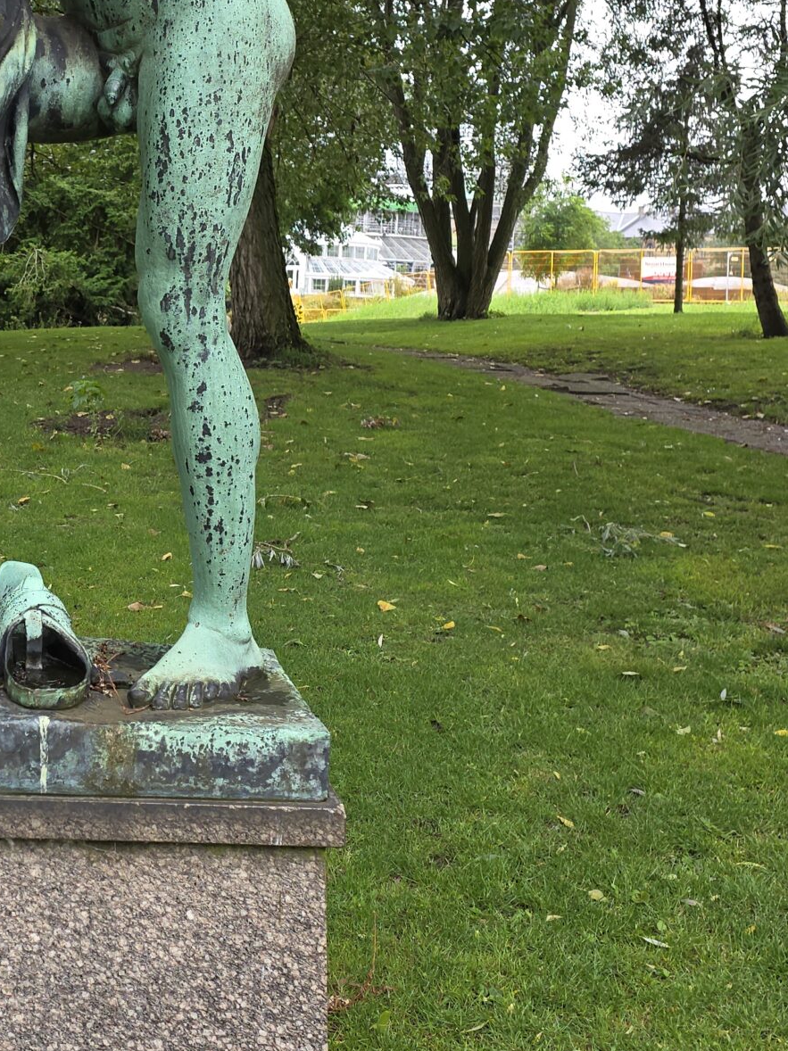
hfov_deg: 27.7
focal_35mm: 50
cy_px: 348
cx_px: 32
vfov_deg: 37.8
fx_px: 1518
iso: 25
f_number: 1.7
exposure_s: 1/100
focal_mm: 6.3
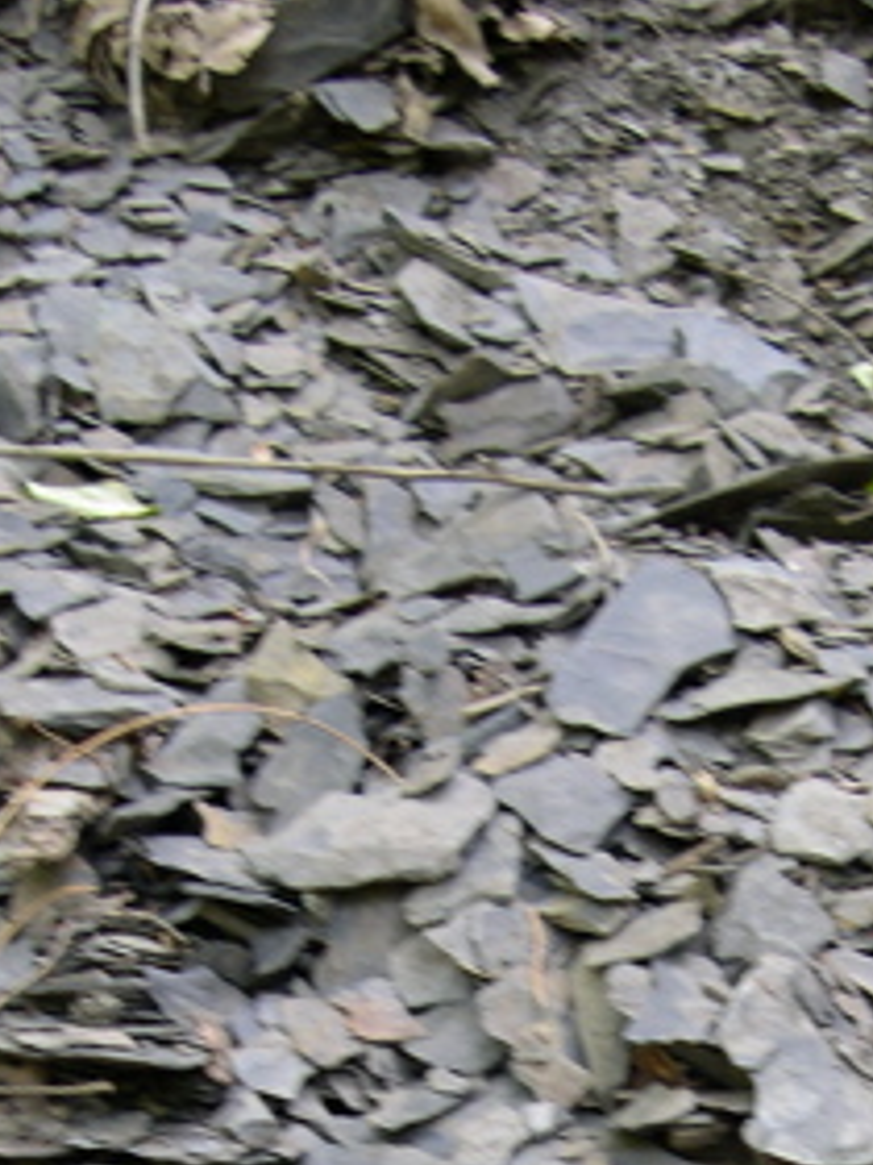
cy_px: 1319
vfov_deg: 21.2
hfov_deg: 16.8
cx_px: 765
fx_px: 2925
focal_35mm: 87
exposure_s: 1/21.4
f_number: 2.8
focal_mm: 8
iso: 100
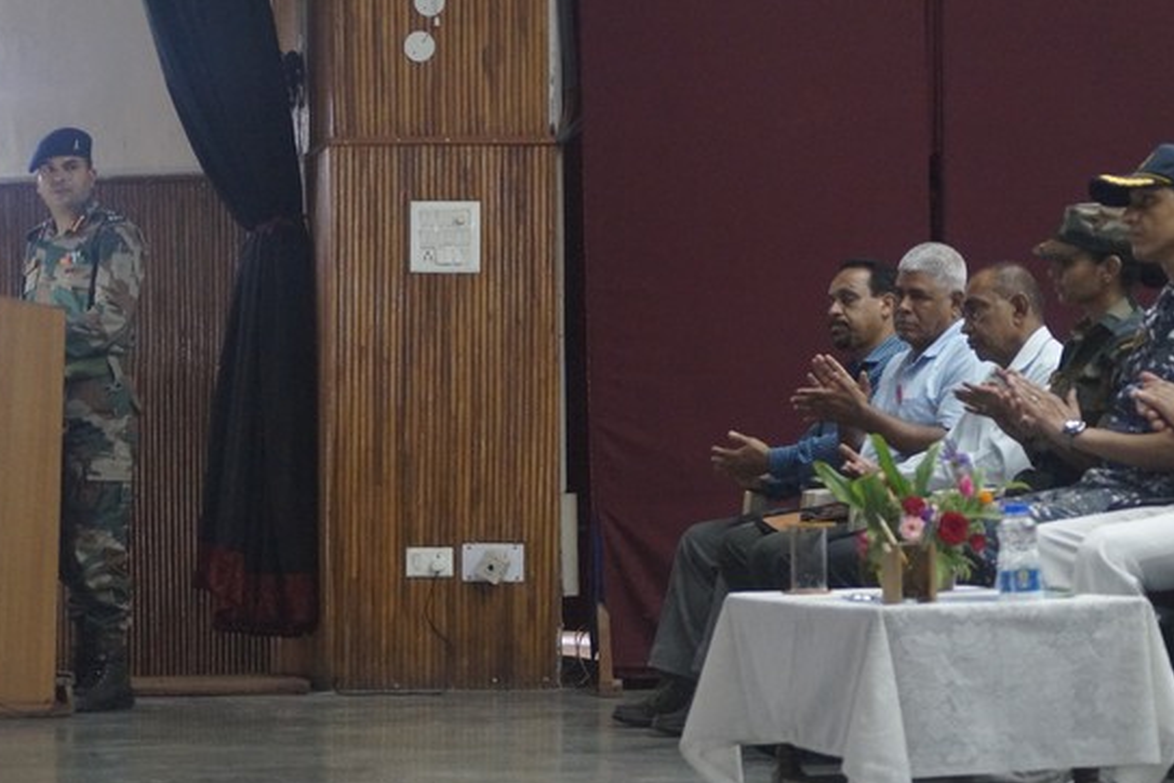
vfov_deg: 11.8
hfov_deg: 17.6
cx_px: 690
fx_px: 3783
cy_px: 348
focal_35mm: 116
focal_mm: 60
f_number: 4
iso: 3200
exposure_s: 1/100
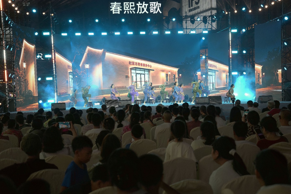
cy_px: 97
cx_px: 146
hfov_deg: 36.3
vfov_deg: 24.6
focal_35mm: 55
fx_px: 444
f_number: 4.5
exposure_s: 1/125
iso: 250
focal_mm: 55
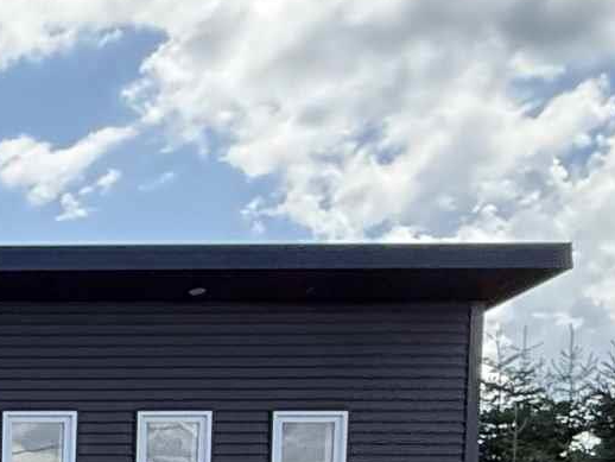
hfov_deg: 16.9
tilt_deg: -1.9
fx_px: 1475
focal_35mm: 83
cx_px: -643
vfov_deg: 16.2
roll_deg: -0.8
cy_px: 705
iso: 64
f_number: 2.2
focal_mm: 2.22
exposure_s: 1/970
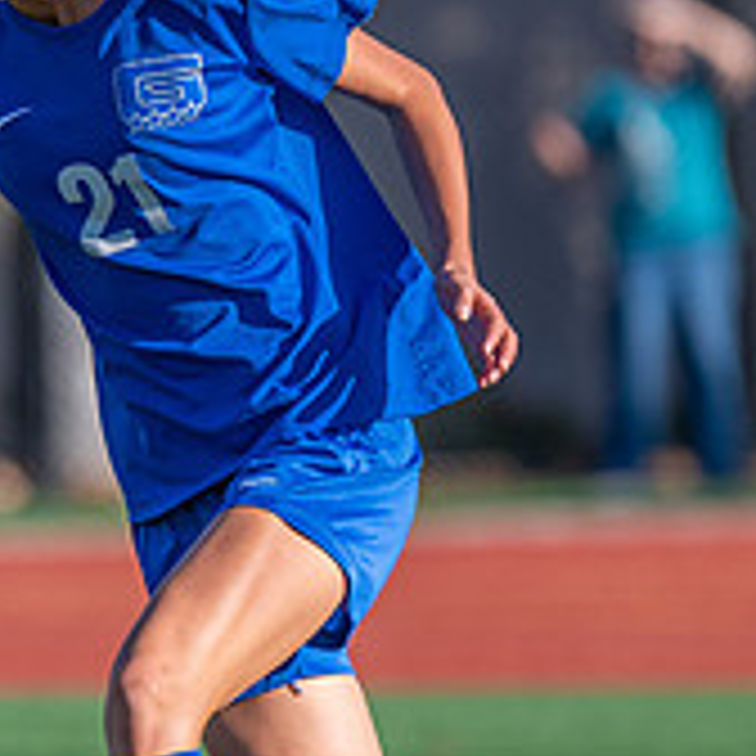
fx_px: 23374
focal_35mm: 946
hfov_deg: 1.9
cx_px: 84
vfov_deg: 1.9
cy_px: 333
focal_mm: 200
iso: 280
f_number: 2.8
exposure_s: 1/3200
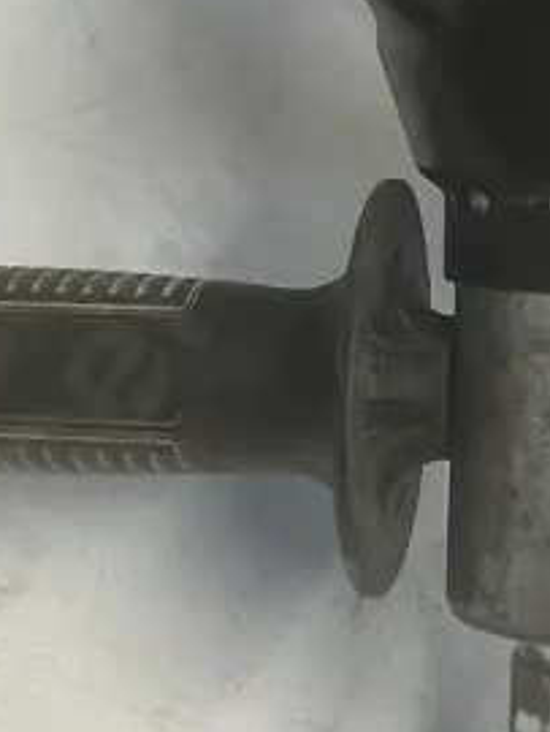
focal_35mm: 106
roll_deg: -15.1
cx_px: 442
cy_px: -60
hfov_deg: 13.9
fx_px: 2242
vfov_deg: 17.9
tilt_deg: -44.9
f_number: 1.8
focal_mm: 3.99
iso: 50
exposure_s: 1/50
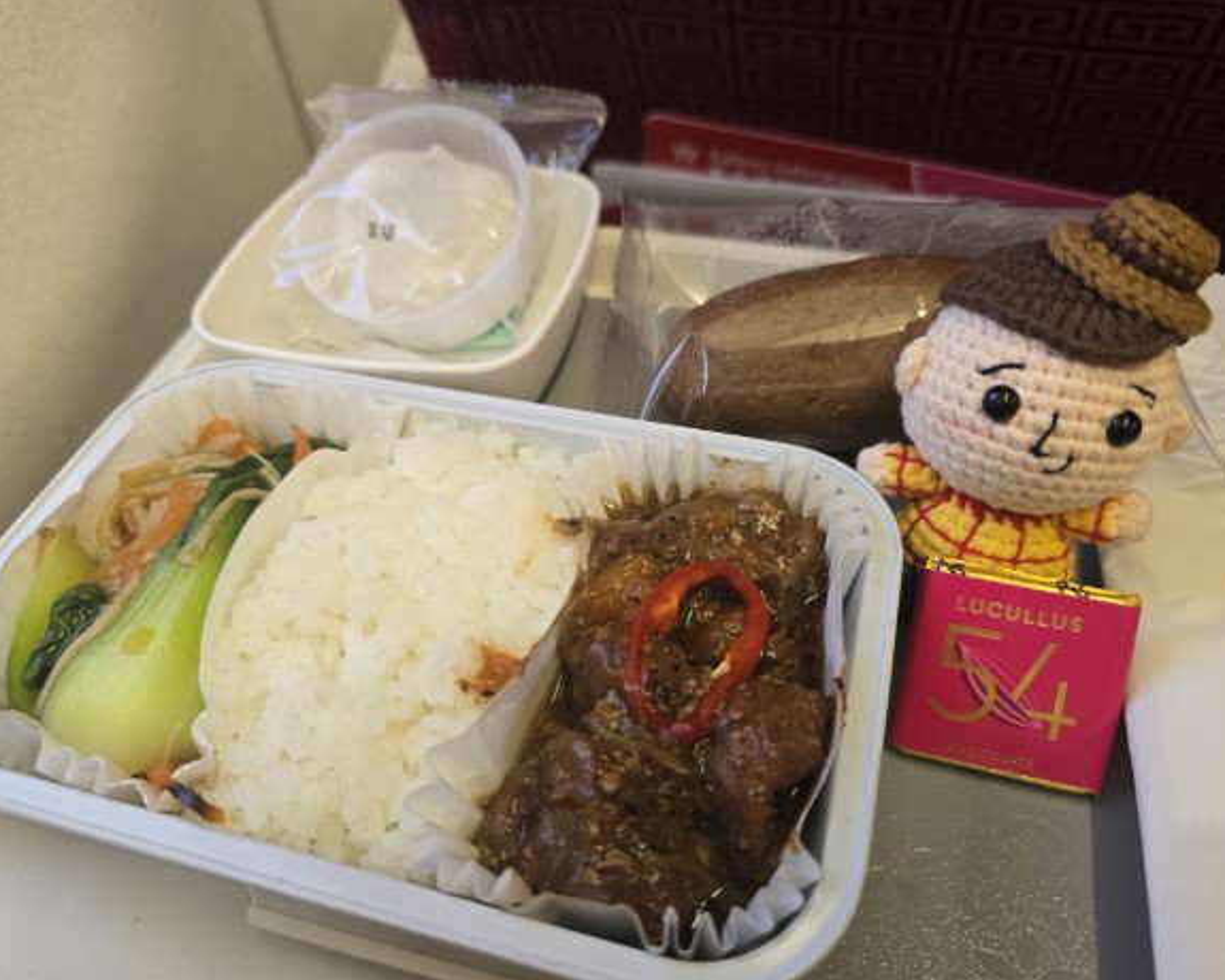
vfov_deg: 56.8
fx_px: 906
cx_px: 641
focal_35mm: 25
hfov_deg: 68.1
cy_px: 505
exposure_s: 1/61
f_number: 1.7
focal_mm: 6.3
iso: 320
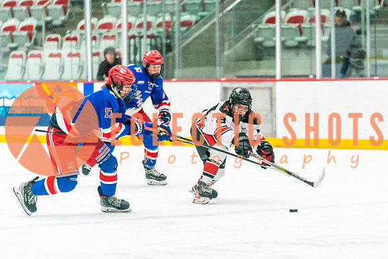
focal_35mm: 242
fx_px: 2611
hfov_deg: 8.5
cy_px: 163
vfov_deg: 5.7
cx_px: 237
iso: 3200
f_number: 2.8
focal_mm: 187
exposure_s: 1/1000
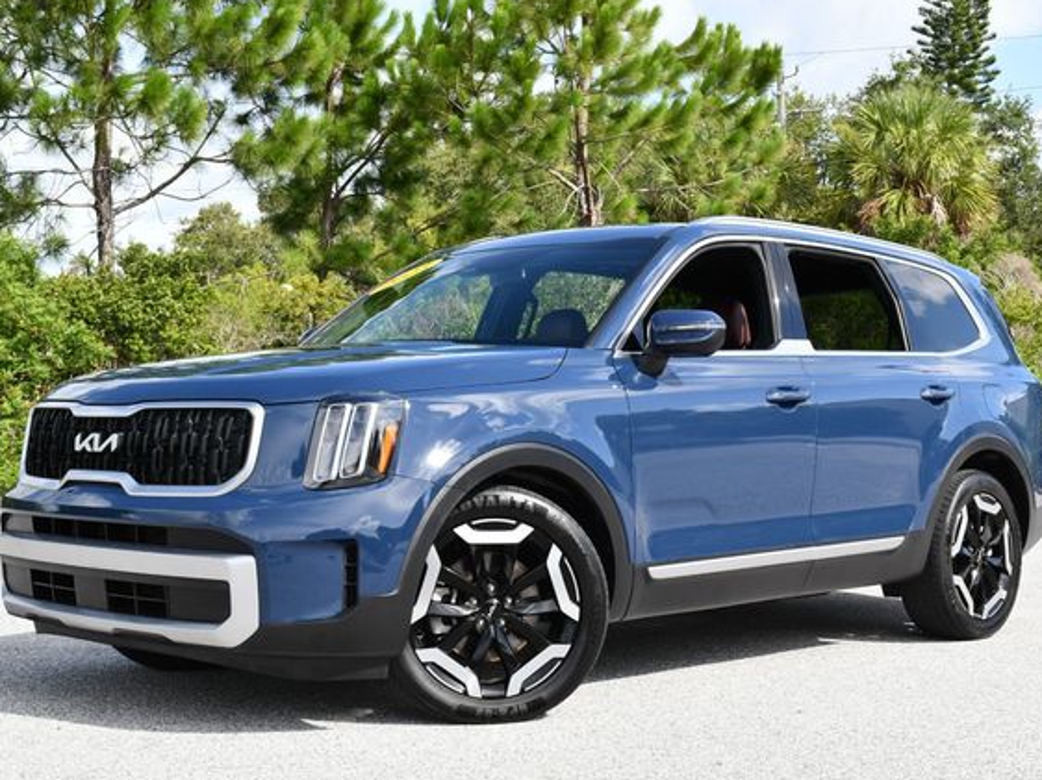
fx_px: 1715
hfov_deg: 33.8
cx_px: 534
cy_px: 389
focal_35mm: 57
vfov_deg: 25.6
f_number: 7.1
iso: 200
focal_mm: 26
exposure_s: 1/250
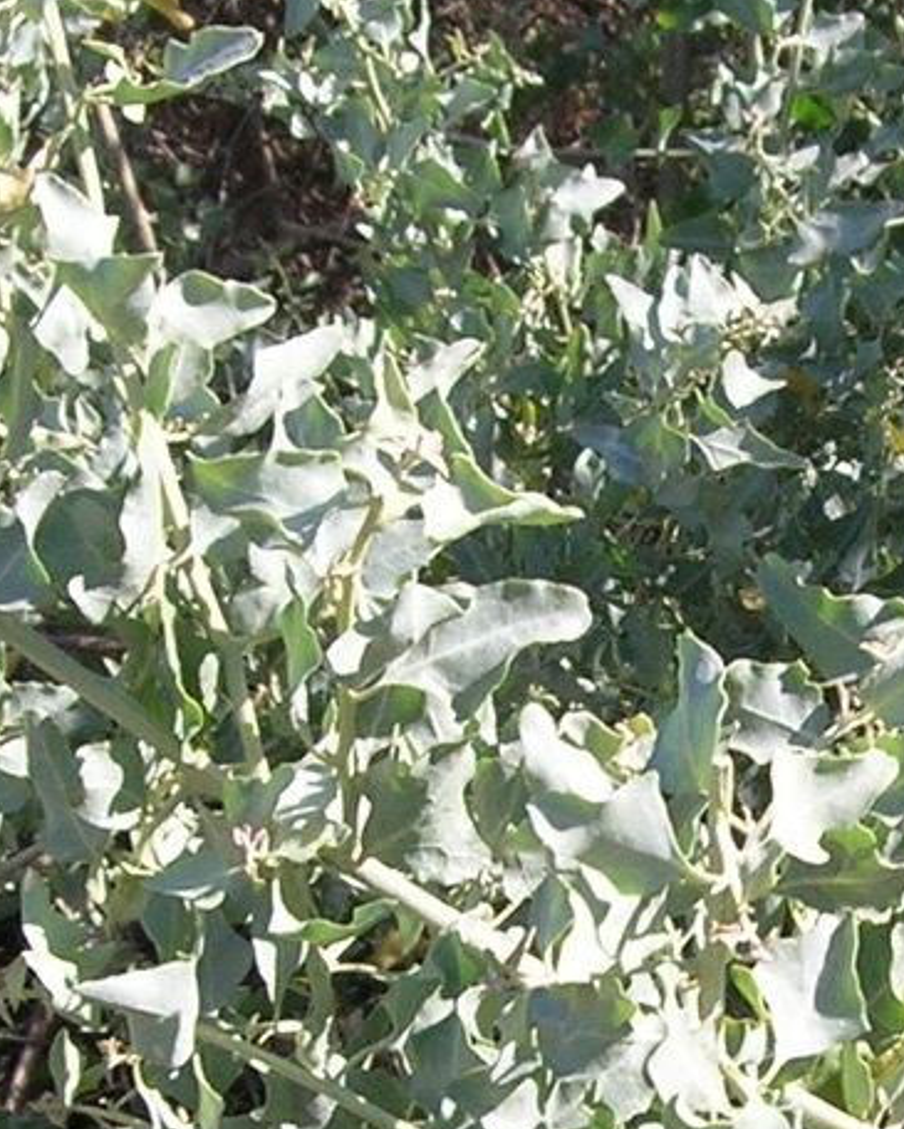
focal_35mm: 131
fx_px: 4380
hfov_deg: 11.7
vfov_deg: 14.6
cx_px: 827
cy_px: 849
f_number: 4.9
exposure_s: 1/177
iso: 50
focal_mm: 5.7
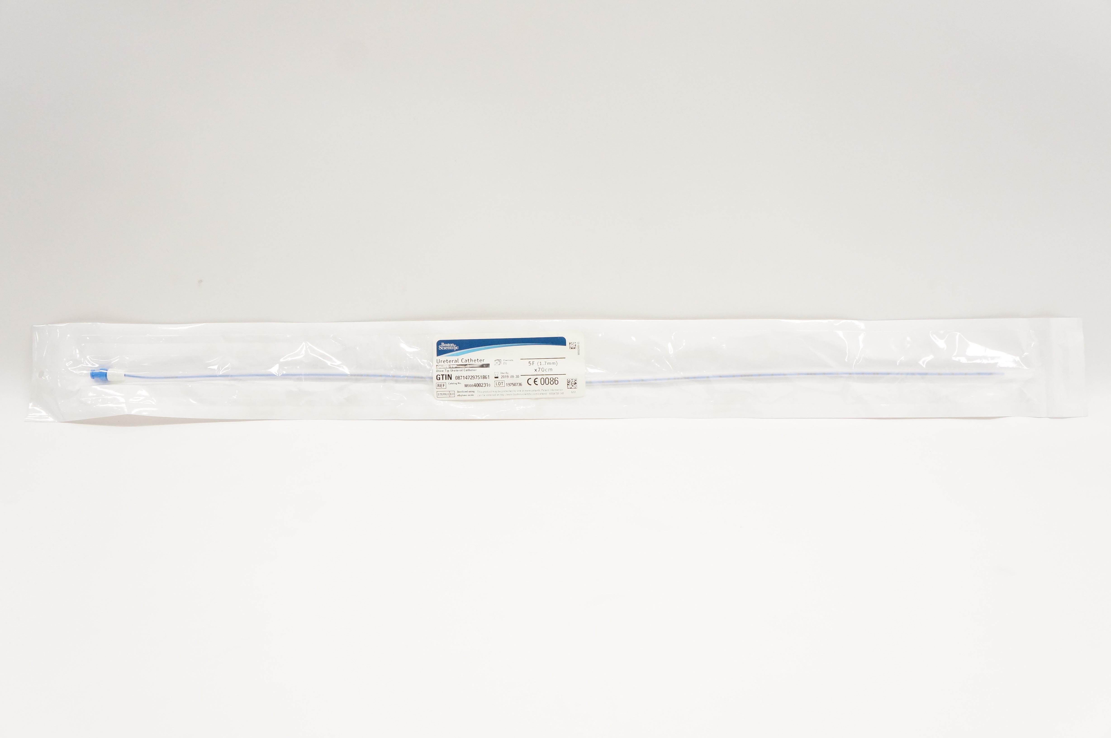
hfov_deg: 53.2
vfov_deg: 36.8
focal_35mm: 36
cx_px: 556
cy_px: 369
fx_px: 1110
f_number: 5.6
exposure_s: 1/320
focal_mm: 24
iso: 1600
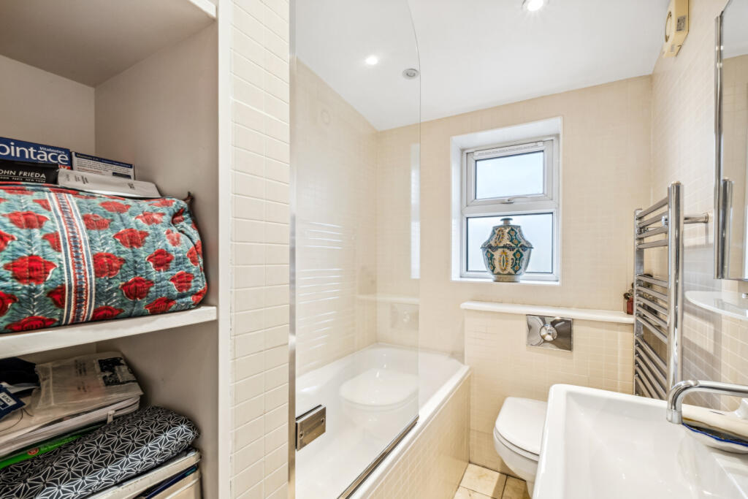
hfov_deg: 100.4
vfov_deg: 77.3
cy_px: 250
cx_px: 374
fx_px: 312
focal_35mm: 15
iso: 400
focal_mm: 10
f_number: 11
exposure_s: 1/5
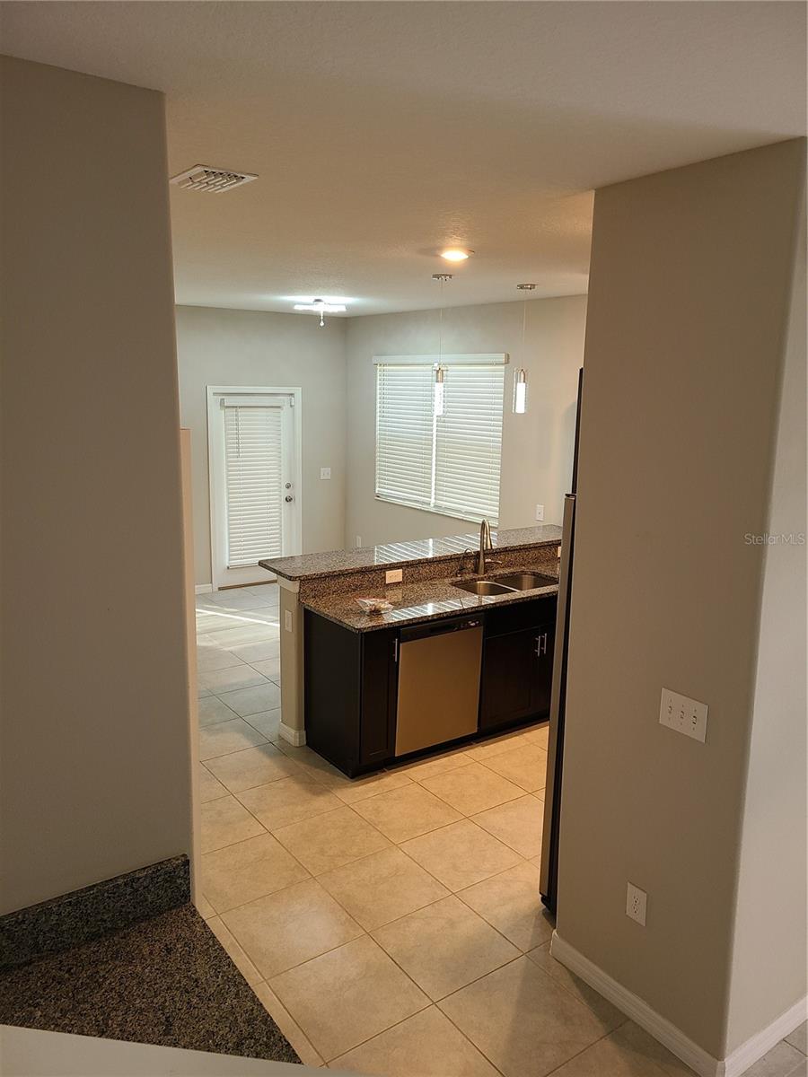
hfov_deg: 53.1
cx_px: 404
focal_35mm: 26
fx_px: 809
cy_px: 538
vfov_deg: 67.3
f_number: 1.8
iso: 125
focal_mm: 5.4
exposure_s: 1/60
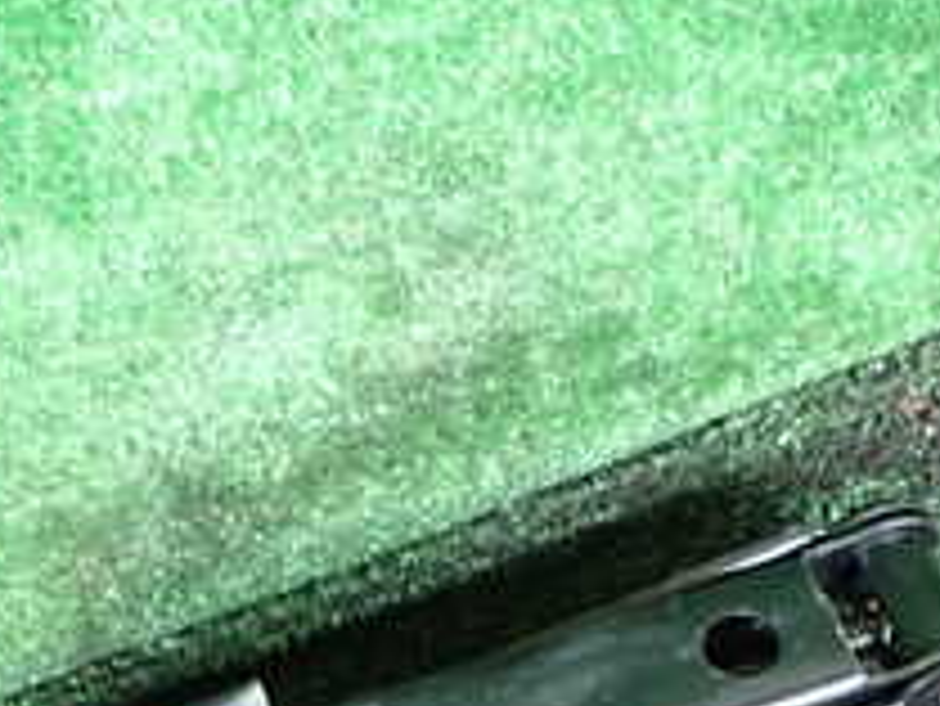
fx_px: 2337
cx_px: 418
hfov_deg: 22.7
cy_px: 814
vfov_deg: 16.6
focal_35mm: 86
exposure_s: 1/30
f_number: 2.3
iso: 500
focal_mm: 5.4
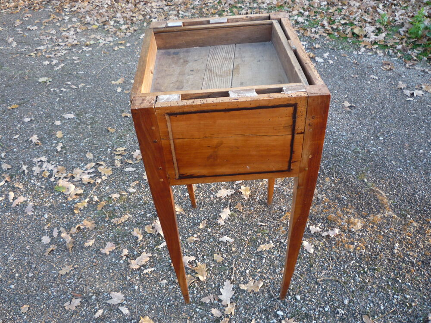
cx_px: 216
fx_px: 374
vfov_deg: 46.8
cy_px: 162
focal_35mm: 30
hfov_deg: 60.0
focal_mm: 5.2
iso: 100
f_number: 3.3
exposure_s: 1/40
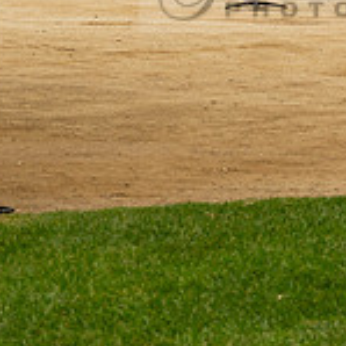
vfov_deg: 7.5
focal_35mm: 231
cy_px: -22
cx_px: 341
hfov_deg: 7.5
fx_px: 2612
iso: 200
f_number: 5.6
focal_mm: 70
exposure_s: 1/400
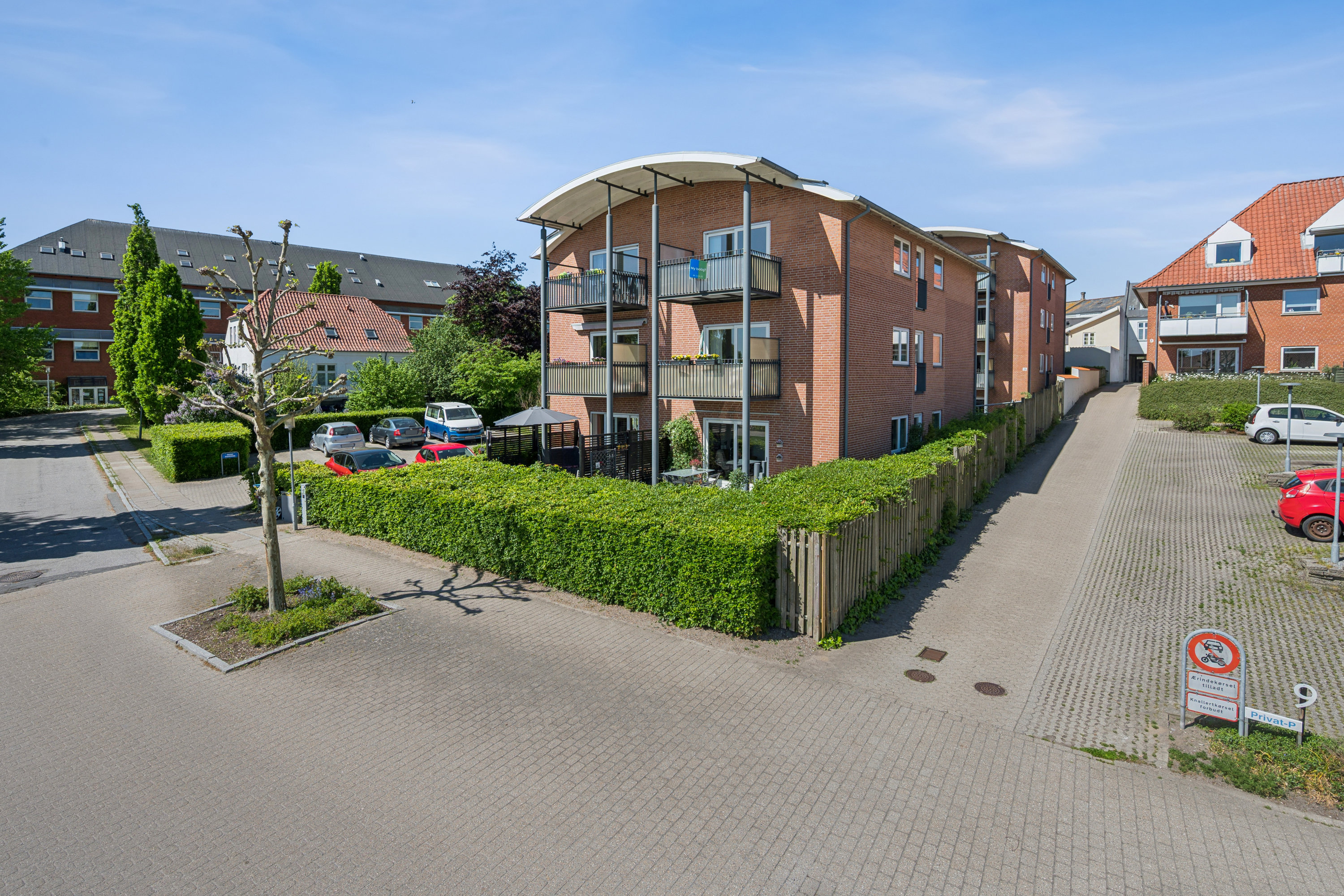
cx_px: 672
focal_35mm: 16
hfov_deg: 95.0
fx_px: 616
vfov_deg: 72.1
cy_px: 448
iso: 160
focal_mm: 16.5
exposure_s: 1/1000
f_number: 5
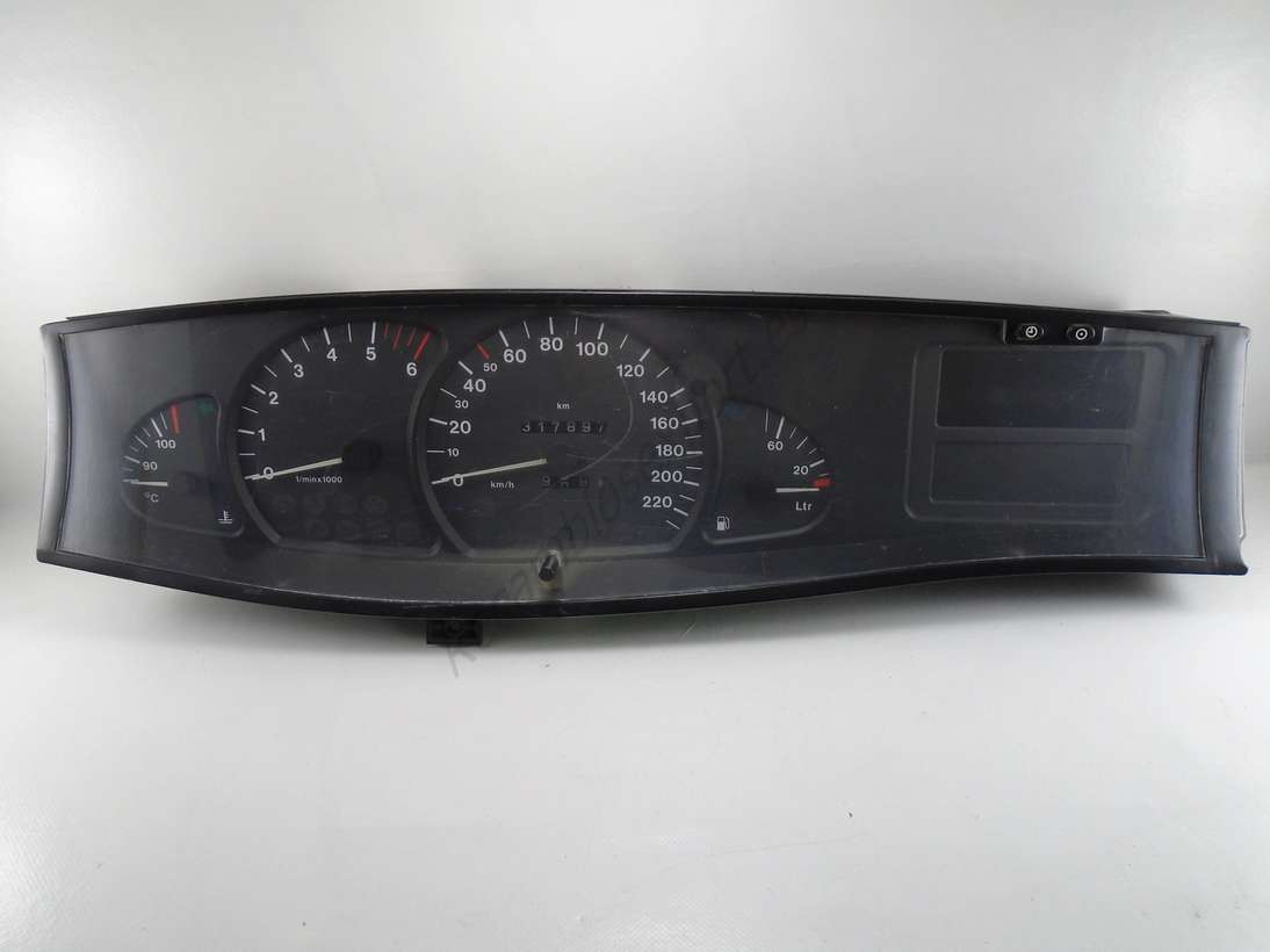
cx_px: 635
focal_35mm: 26
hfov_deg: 67.3
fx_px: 954
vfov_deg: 53.0
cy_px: 476
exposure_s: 1/100
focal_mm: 4.6
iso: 100
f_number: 3.2
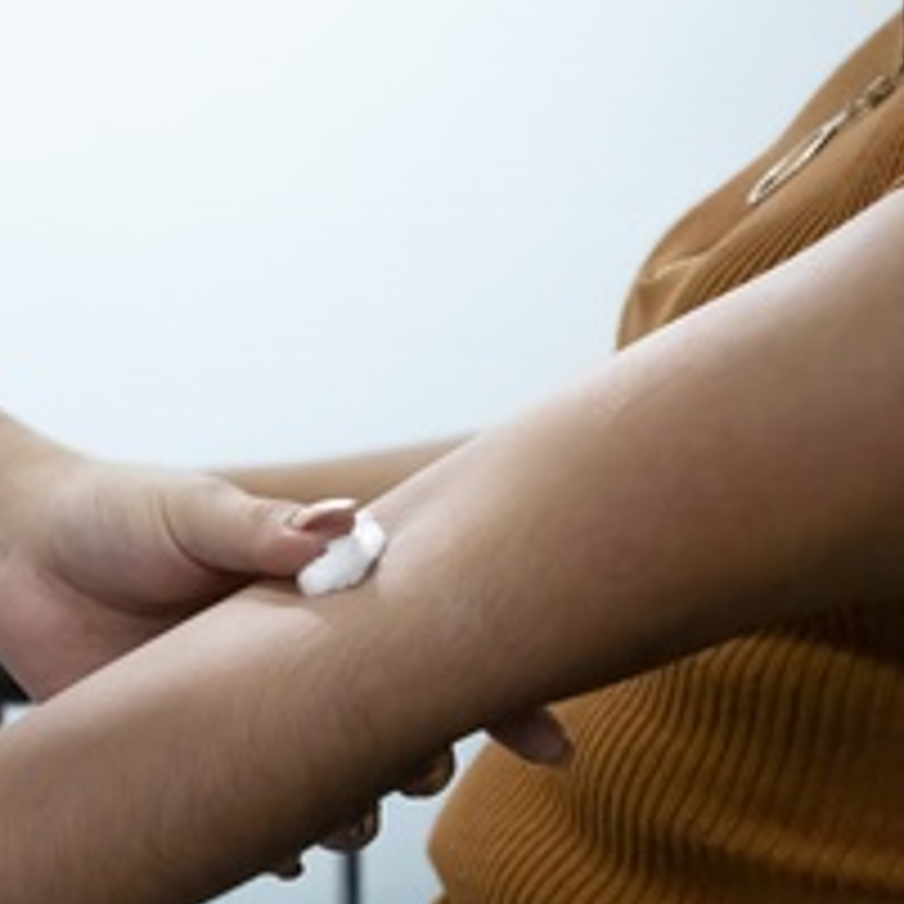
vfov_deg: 17.1
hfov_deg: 17.0
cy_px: 713
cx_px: 90
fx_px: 2984
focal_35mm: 101
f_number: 3.2
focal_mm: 30
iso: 8000
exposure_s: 1/250
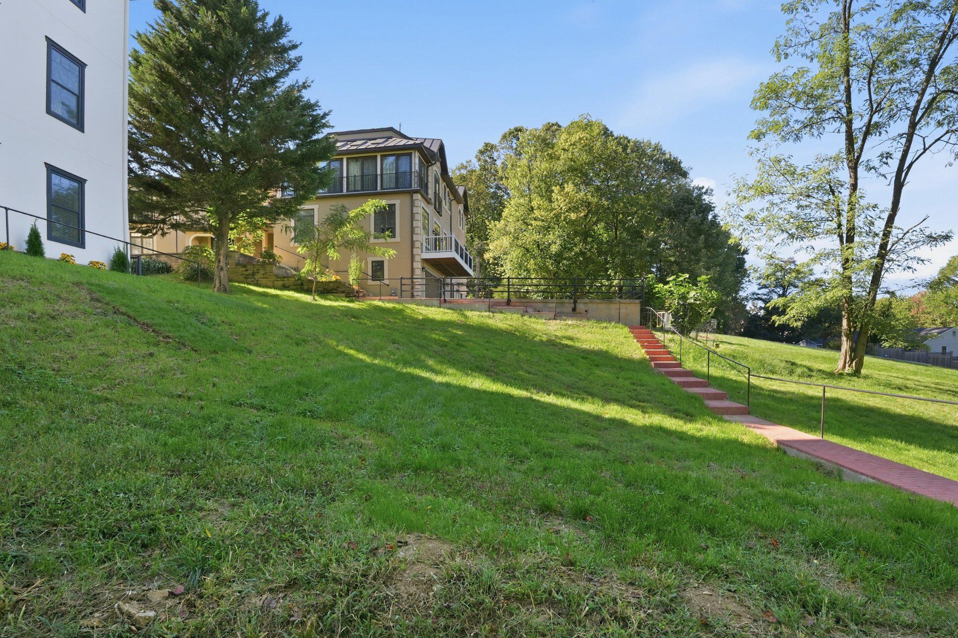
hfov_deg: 100.4
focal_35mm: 15
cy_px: 319
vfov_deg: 77.3
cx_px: 479
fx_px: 399
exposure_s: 1/100
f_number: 9
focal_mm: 10
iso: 250
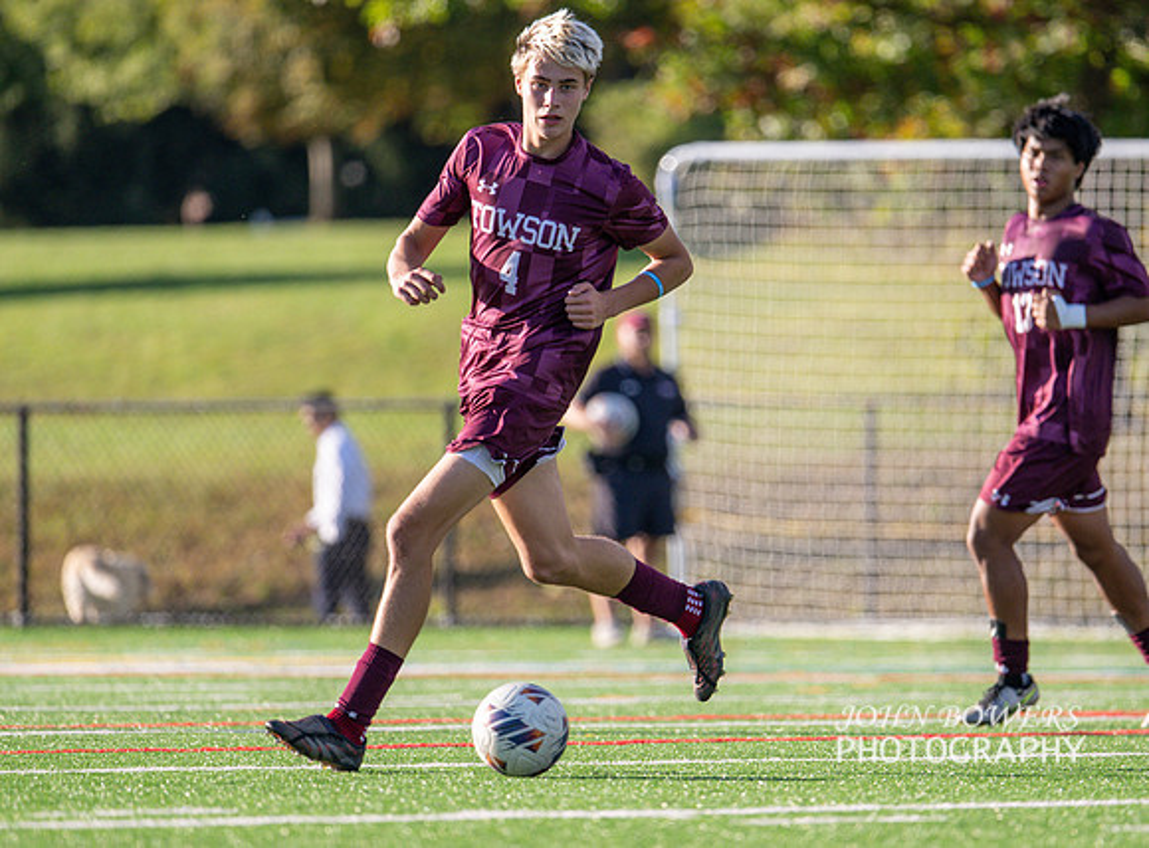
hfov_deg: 4.0
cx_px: 680
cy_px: 422
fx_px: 16453
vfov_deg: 3.0
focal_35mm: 499
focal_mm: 400
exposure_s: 1/2500
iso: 720
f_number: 4.5
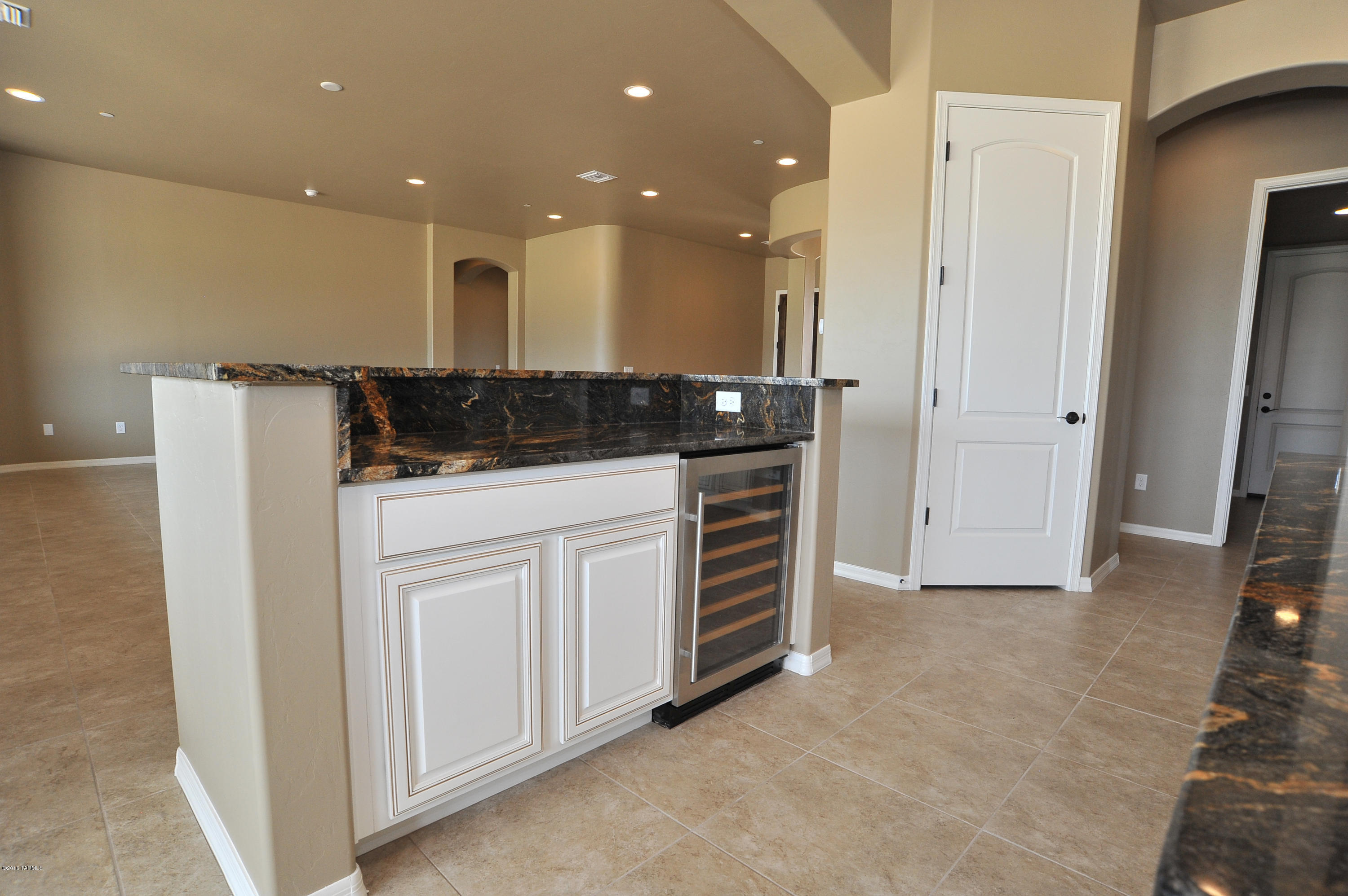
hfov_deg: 90.0
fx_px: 674
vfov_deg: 67.3
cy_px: 448
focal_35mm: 18
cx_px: 674
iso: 1000
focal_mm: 18
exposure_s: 1/30
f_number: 11
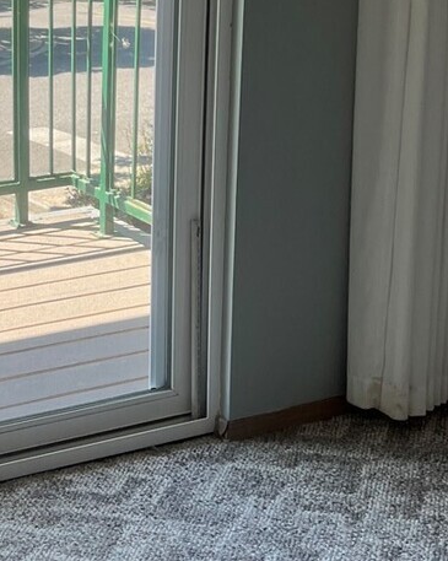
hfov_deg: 18.2
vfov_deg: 23.5
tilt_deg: -12.3
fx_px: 1327
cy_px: 110
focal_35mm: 80
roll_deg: +0.9
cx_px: -86
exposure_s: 1/256
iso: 40
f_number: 1.5
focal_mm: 5.7
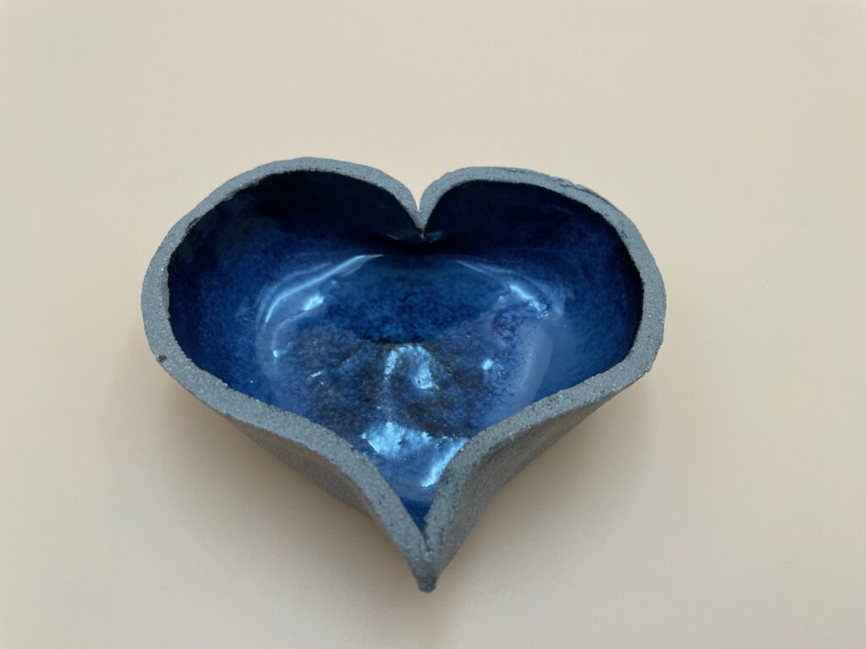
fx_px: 650
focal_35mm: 26
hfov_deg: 67.3
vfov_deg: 53.1
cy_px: 324
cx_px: 433
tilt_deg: -53.2
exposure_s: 1/100
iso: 125
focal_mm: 4.2
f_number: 1.6
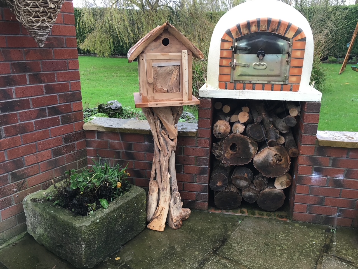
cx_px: 179
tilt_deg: -16.2
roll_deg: -0.9
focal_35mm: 29
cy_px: 134
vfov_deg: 48.2
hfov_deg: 61.7
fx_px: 300
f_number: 2.2
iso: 32
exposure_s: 1/33
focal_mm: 4.15
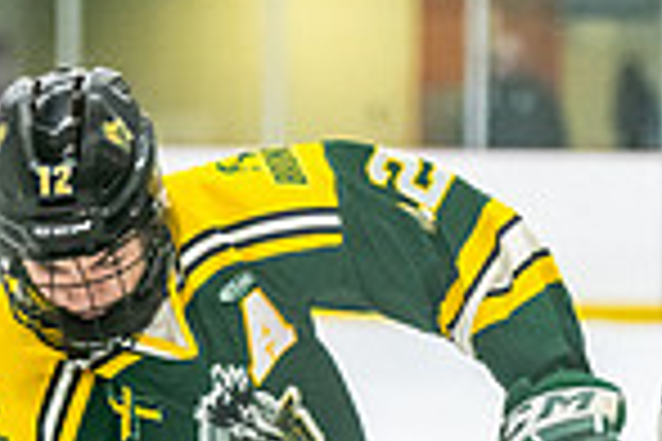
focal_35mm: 435
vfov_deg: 3.1
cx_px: 383
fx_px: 7999
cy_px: 844
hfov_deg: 4.7
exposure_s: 1/800
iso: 4000
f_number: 2.8
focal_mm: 110
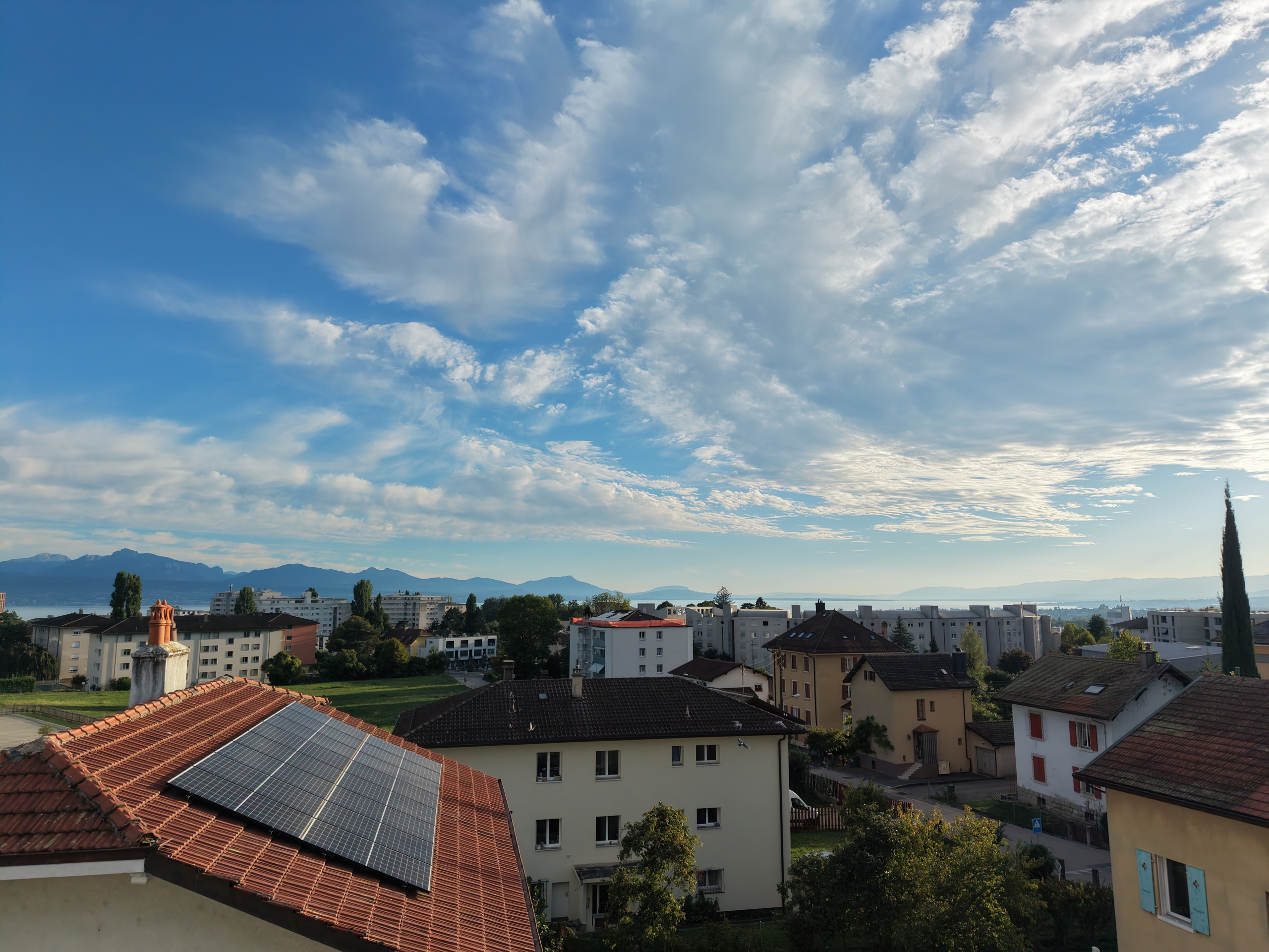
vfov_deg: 56.8
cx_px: 634
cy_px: 476
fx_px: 880
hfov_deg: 71.6
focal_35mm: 24
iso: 400
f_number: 1.8
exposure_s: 1/8000
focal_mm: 8.67
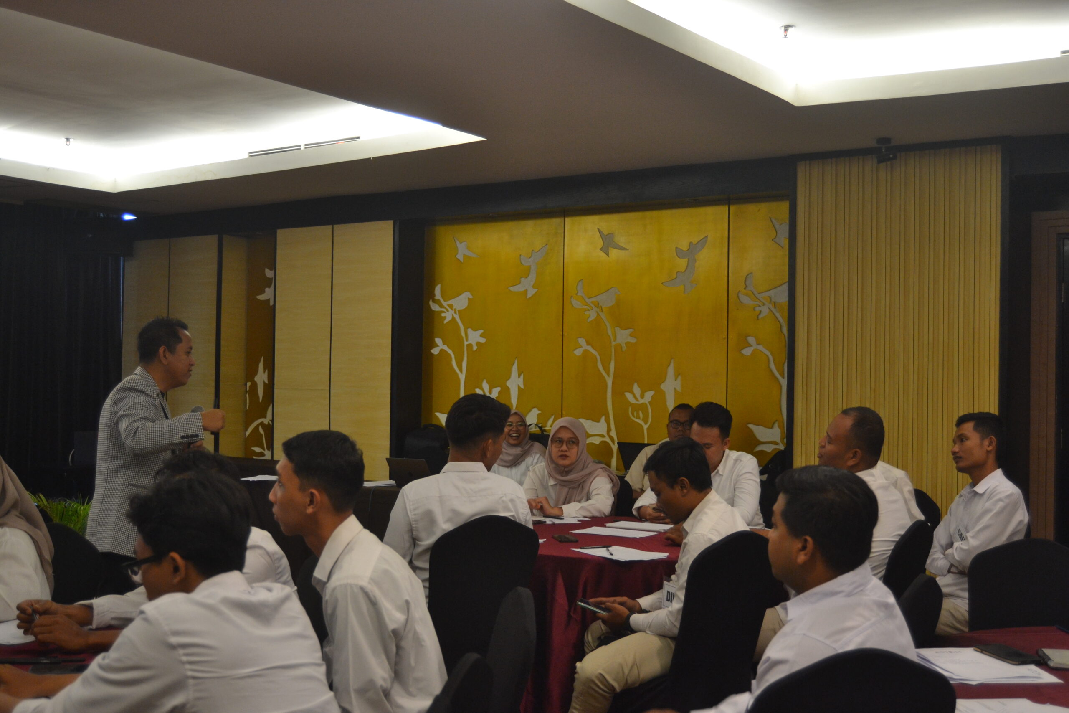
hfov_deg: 46.4
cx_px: 534
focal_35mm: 42
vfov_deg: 31.9
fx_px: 1247
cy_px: 356
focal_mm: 28
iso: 720
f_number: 4
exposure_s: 1/60
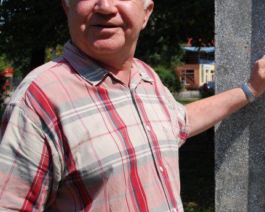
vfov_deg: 22.4
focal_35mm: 68
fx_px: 533
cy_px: 82
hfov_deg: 27.0
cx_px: 234
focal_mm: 26
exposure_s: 1/250
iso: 100
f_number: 8
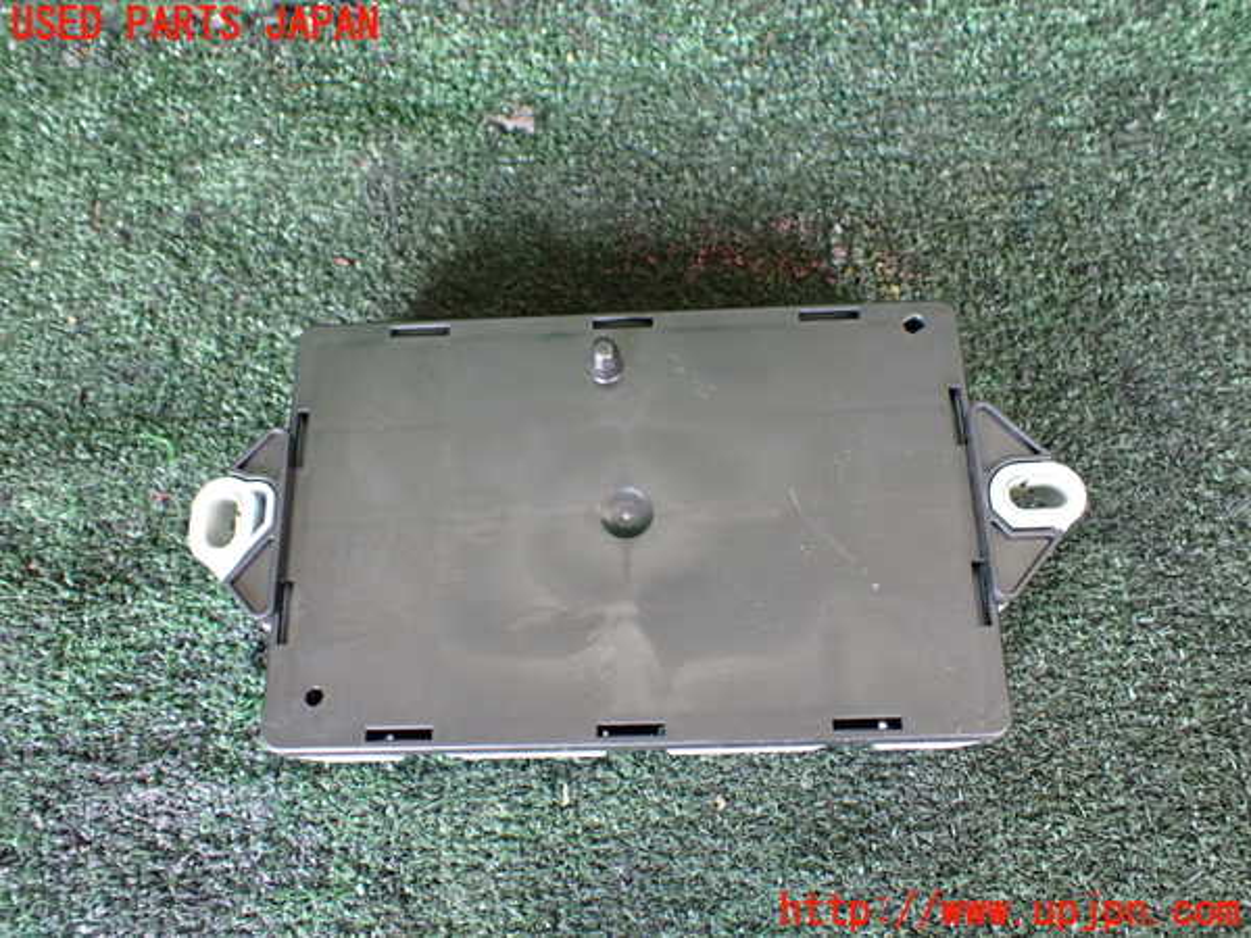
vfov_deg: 46.8
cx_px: 626
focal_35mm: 30
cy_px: 469
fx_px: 1084
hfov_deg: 60.0
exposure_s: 1/80
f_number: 2.3
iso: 800
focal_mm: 5.4
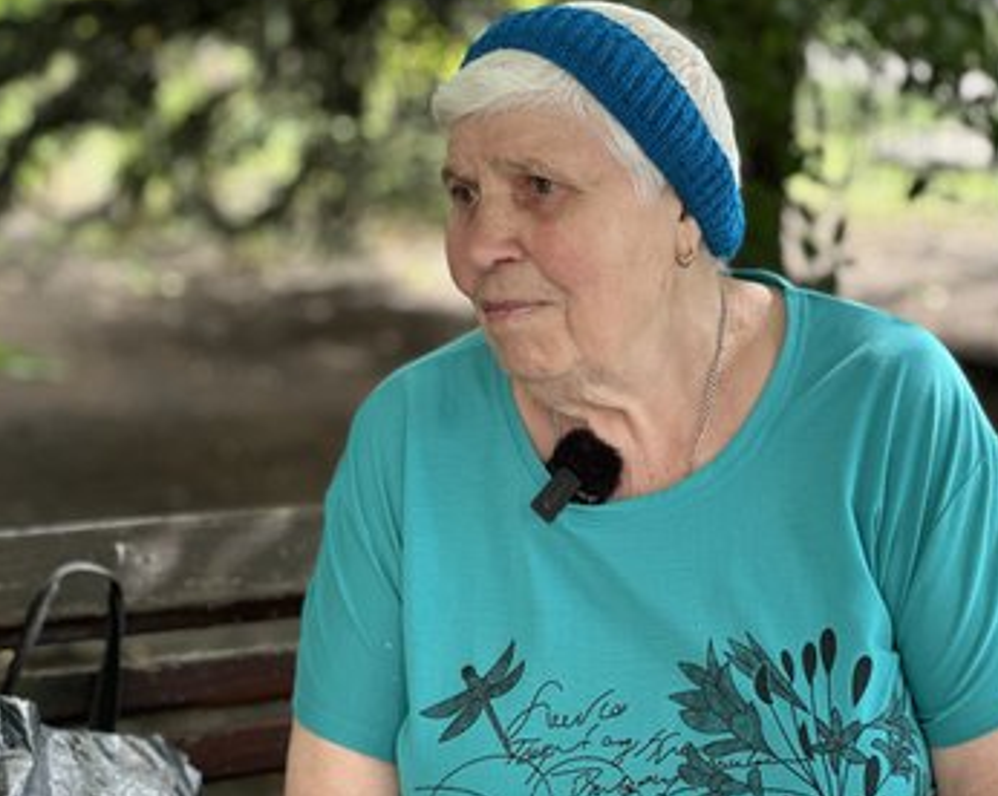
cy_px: 386
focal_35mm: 87
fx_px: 2567
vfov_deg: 17.6
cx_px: 508
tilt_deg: -8.9
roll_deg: -0.2
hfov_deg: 22.0
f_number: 2.8
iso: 100
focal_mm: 9
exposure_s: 1/121
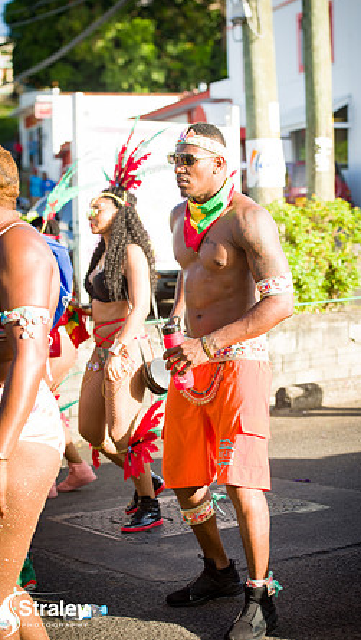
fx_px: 1257
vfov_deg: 28.6
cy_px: 318
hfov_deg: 16.3
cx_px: 204
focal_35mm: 74
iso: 100
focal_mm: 70
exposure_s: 1/160
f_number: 4.5
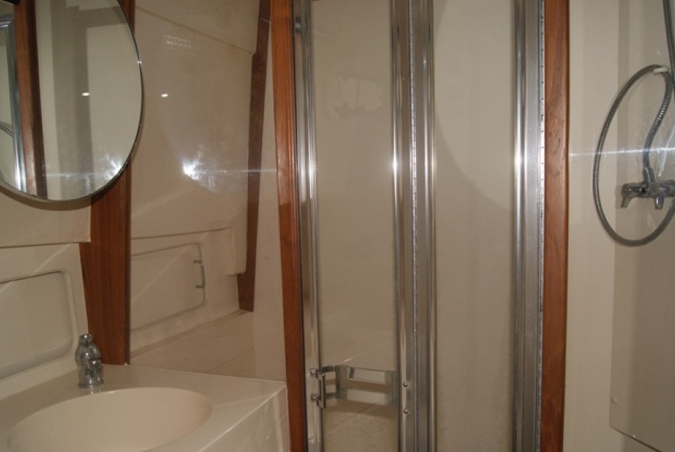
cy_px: 223
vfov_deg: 42.4
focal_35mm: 31
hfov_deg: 60.2
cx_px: 342
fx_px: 582
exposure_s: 1/60
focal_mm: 20
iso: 400
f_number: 5.6
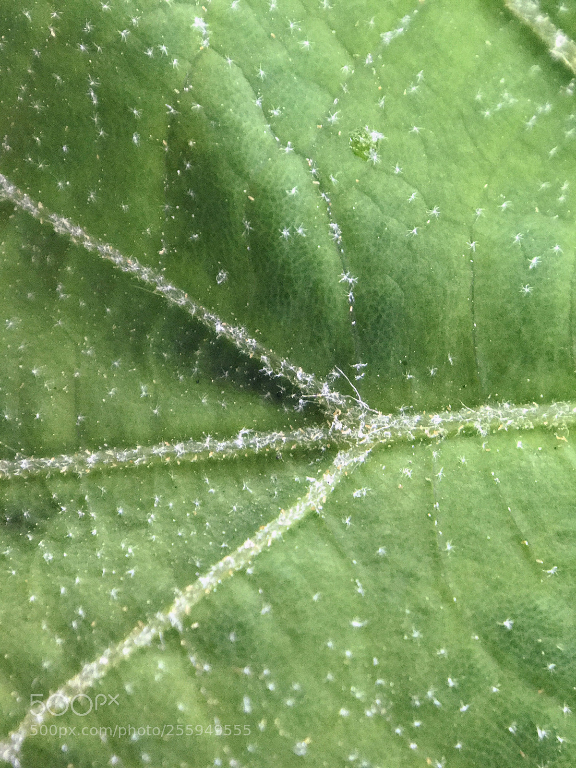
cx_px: 288
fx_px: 1265
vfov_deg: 33.8
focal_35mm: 57
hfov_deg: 25.7
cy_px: 384
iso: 250
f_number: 2.8
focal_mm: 6.6
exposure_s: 1/50
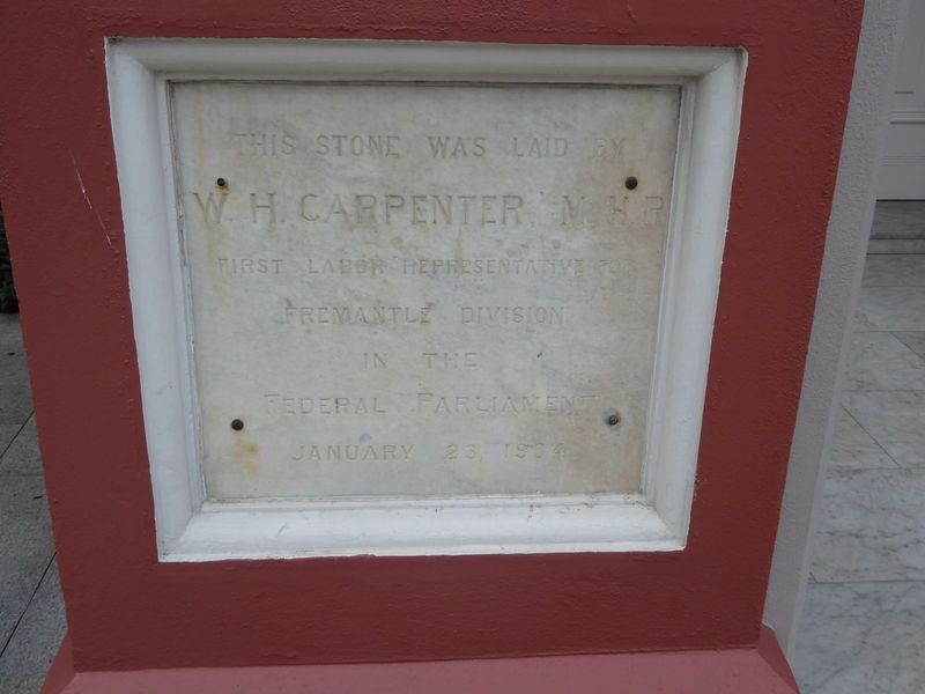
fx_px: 1042
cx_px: 462
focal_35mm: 39
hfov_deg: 47.9
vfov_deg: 36.8
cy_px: 347
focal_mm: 6.7
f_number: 3.7
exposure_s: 1/160
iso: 80
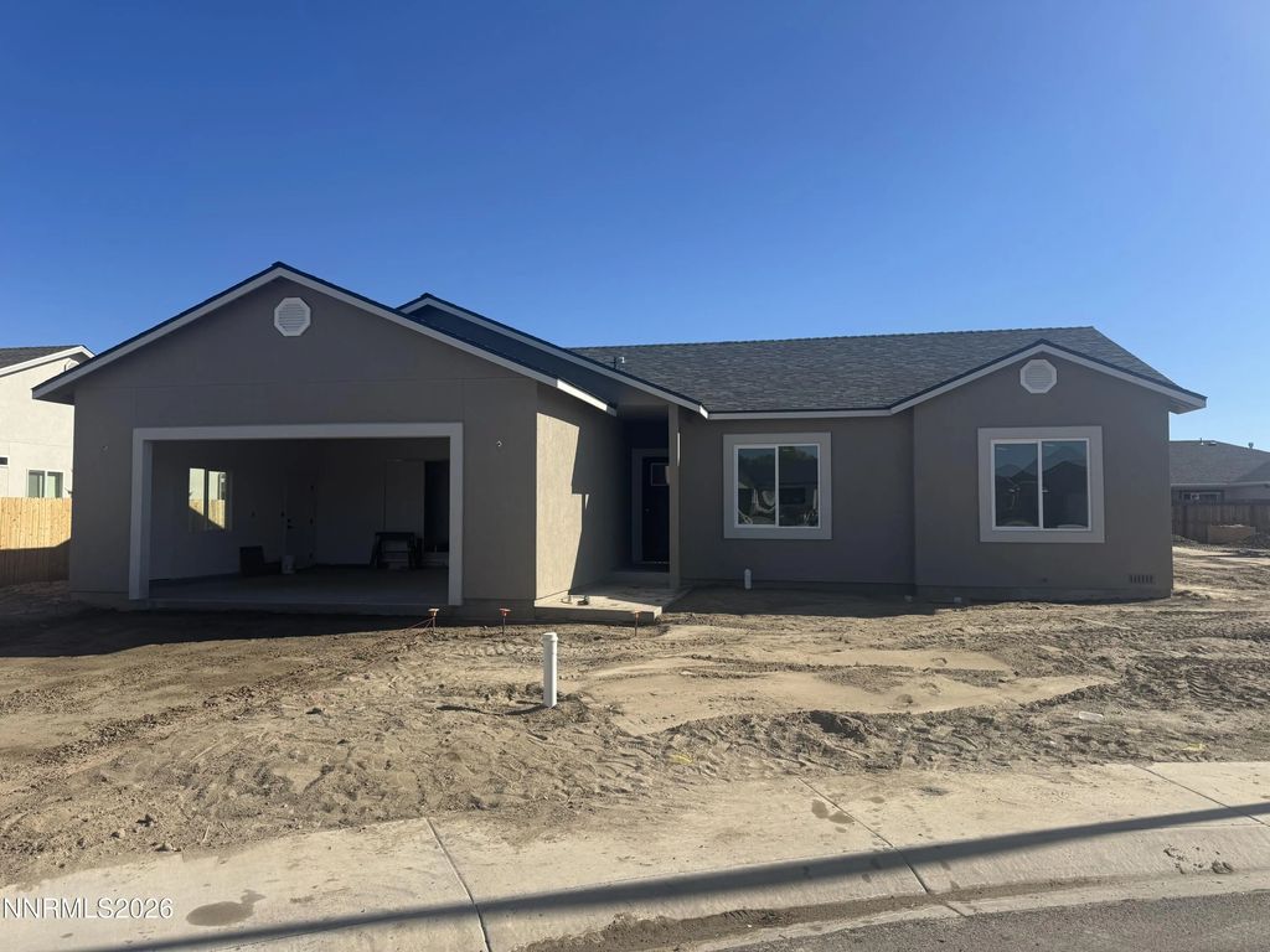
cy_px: 476
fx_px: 881
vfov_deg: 56.8
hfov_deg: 71.6
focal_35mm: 24
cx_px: 635
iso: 80
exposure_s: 1/4608
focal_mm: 6.76
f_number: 1.78
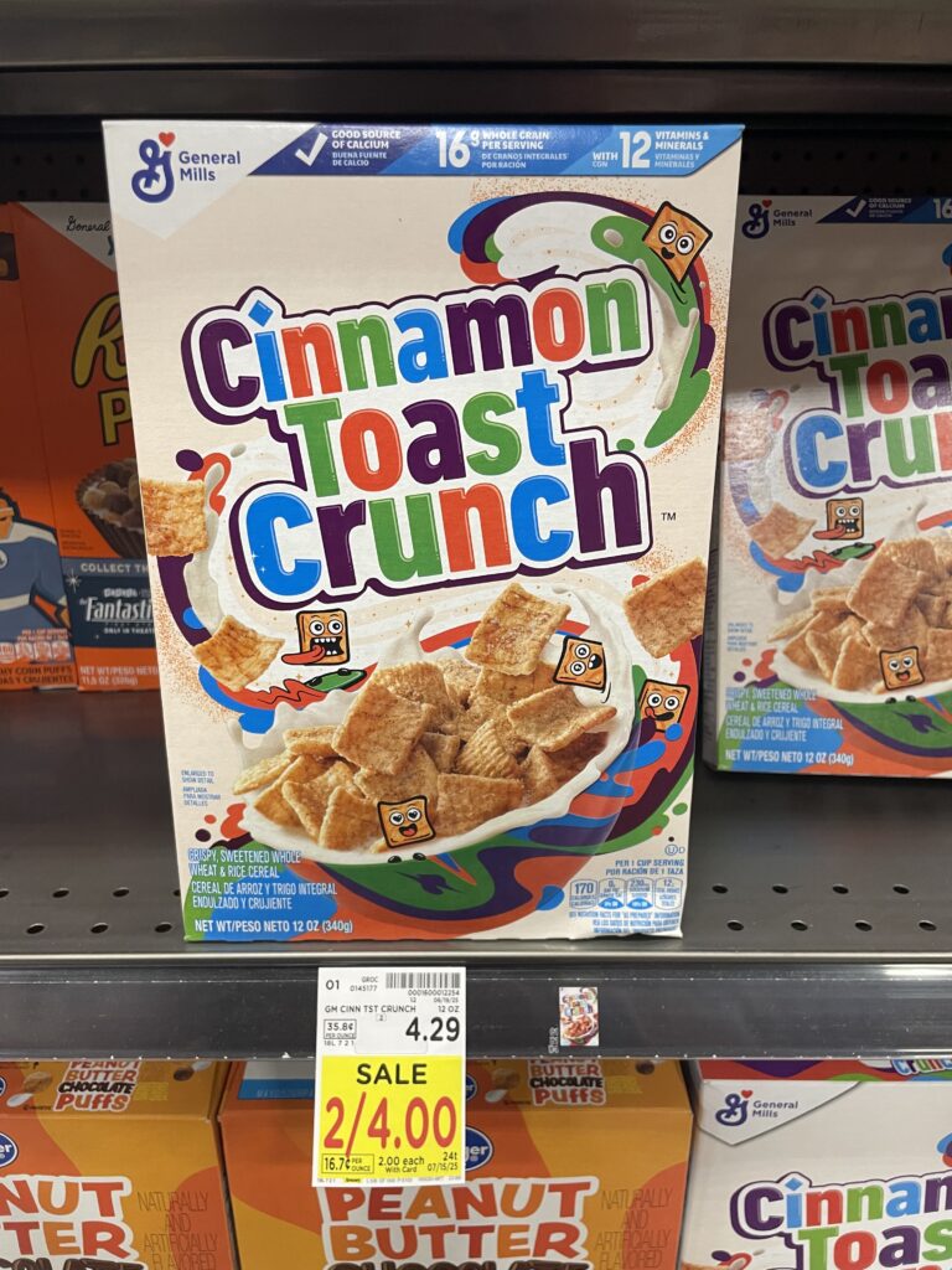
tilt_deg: -22.0
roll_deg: +0.6
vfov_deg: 67.3
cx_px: 476
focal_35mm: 26
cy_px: 635
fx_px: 953
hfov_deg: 53.1
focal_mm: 4.2
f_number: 1.6
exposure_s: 1/60
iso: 100
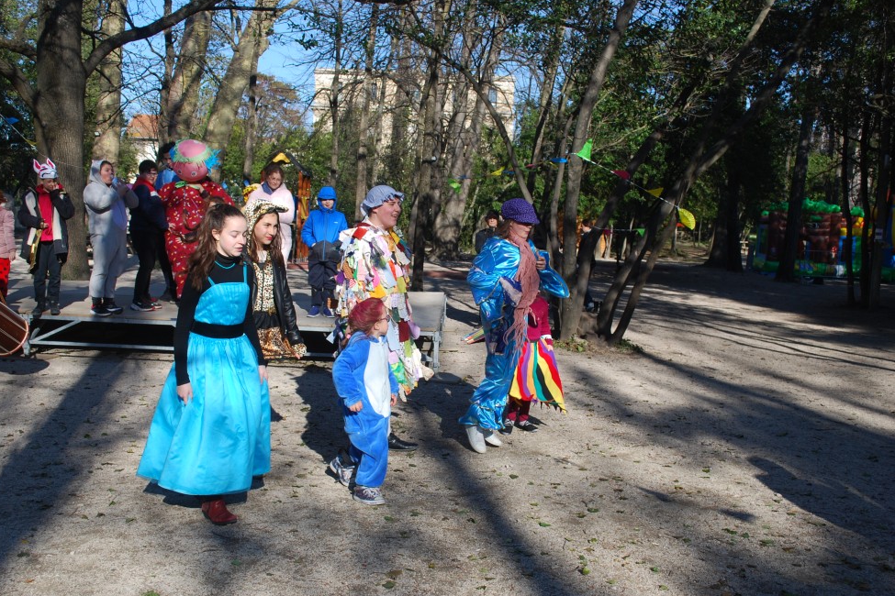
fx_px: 920
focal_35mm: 37
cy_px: 303
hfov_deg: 51.9
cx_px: 437
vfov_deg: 35.9
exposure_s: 1/160
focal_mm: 24
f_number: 6.3
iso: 100
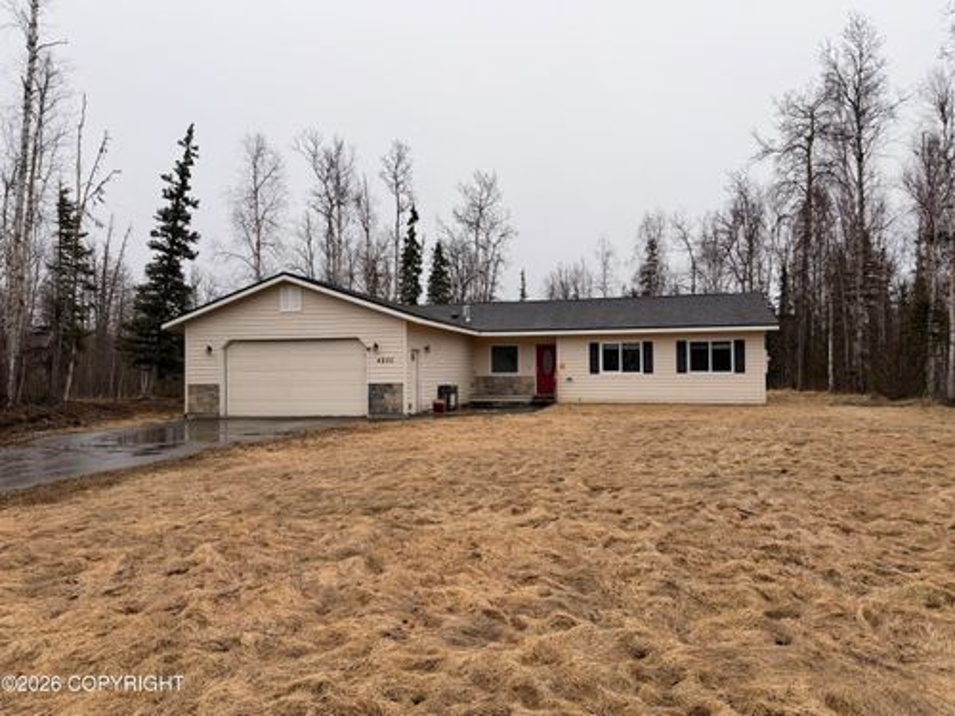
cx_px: 478
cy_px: 358
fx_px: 662
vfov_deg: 56.8
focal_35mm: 24
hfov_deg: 71.6
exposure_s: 1/2169
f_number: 1.78
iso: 80
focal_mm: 6.76
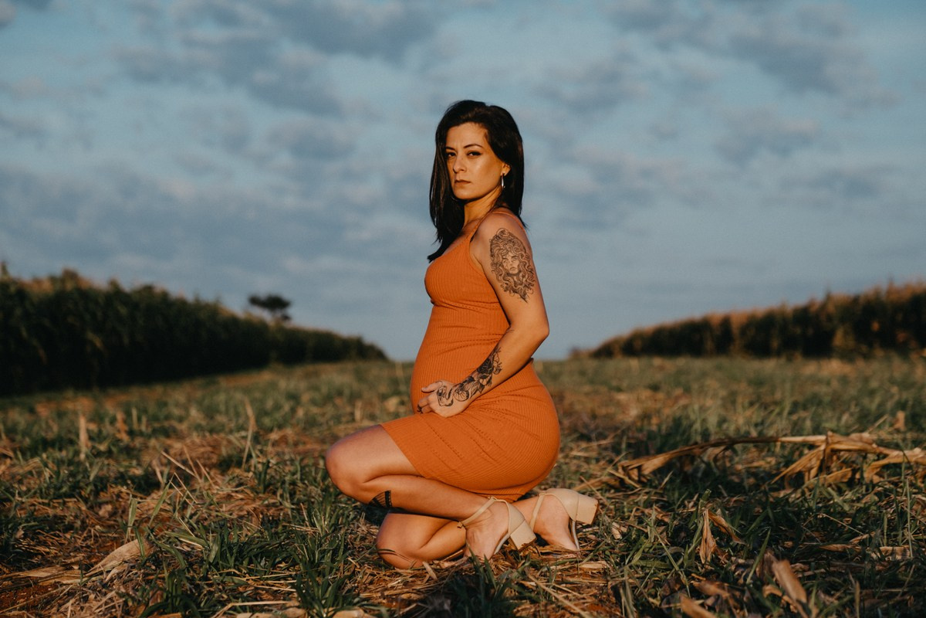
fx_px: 2649
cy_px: 309
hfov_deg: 19.8
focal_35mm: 103
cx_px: 463
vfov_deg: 13.3
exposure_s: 1/500
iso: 80
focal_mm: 68.7
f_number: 3.2
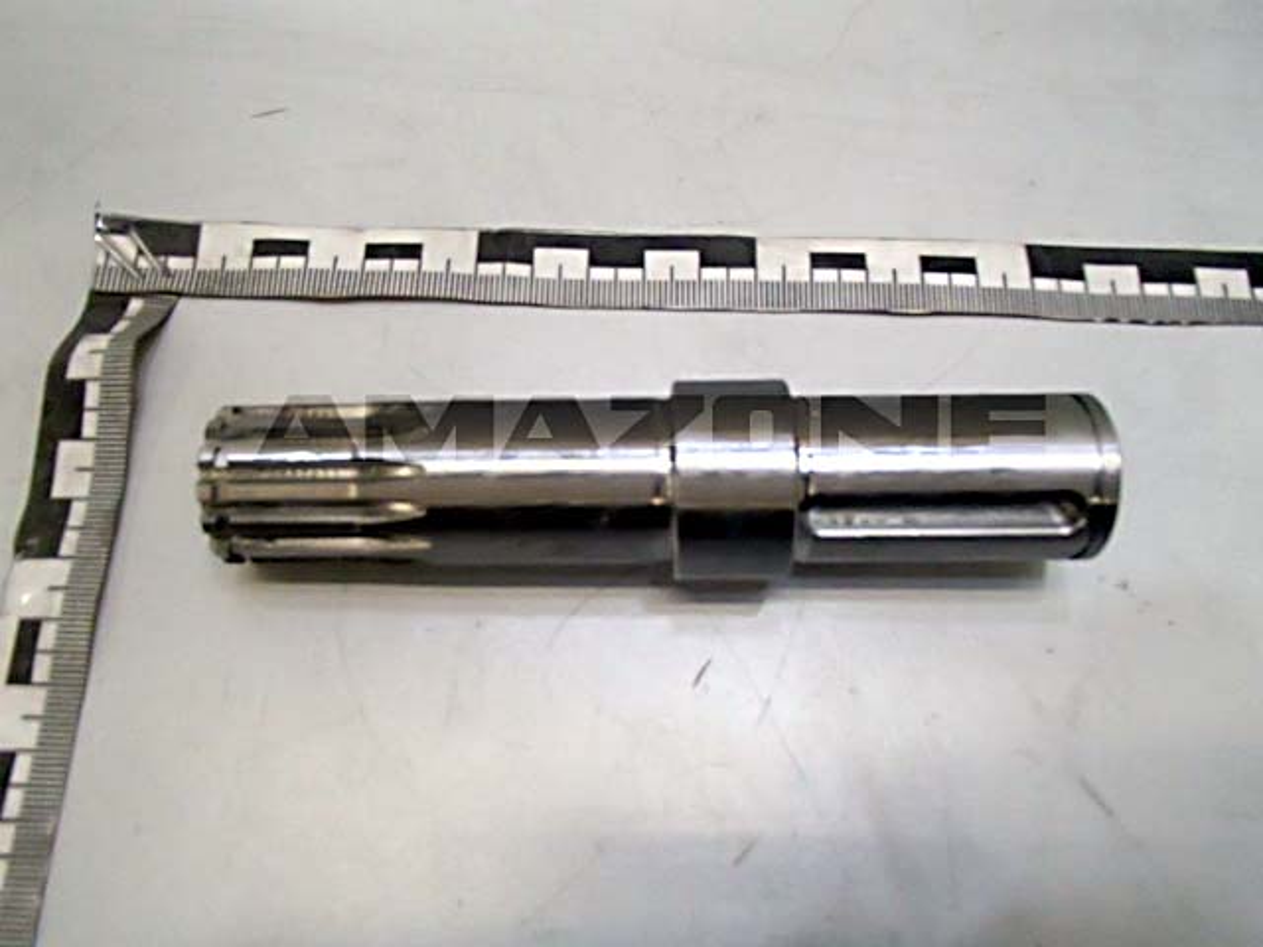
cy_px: 474
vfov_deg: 49.7
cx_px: 632
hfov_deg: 63.4
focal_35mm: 28
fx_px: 1022
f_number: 3.9
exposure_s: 1/125
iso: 1600
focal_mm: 5
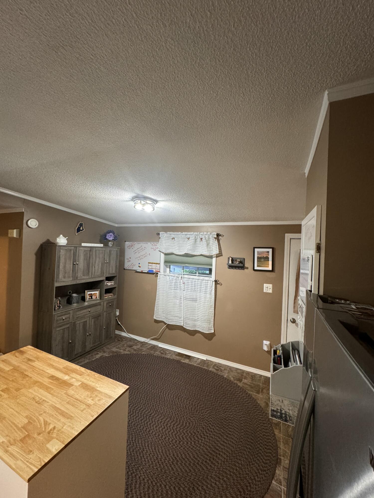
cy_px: 249
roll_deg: -2.0
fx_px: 202
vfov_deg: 102.1
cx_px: 187
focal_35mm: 14
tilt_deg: -0.4
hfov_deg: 85.7
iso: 640
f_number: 2.2
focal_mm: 2.22
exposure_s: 1/60
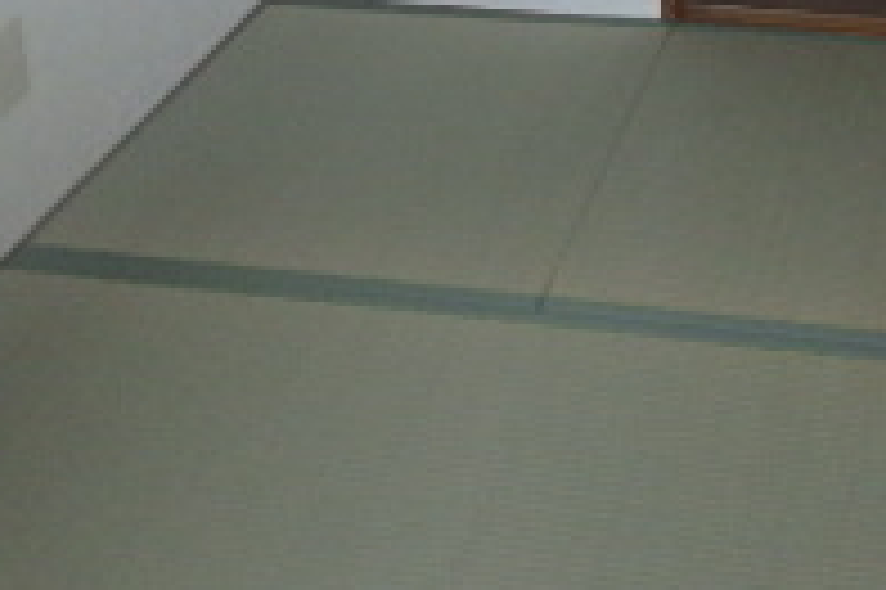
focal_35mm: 71
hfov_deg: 27.5
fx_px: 1746
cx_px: 787
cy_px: -414
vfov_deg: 16.5
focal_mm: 3.7
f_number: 3.5
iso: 250
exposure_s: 1/30
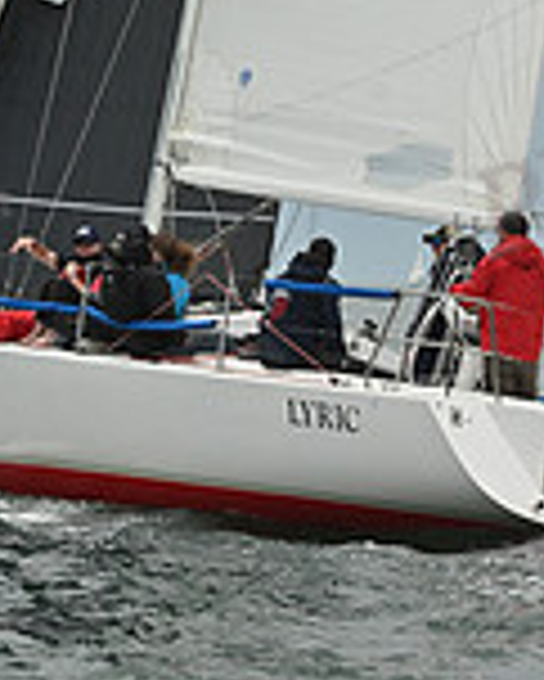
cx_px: 245
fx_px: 5087
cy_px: -486
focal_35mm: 253
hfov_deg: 6.1
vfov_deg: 7.4
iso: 320
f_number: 11
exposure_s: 1/1250
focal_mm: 70
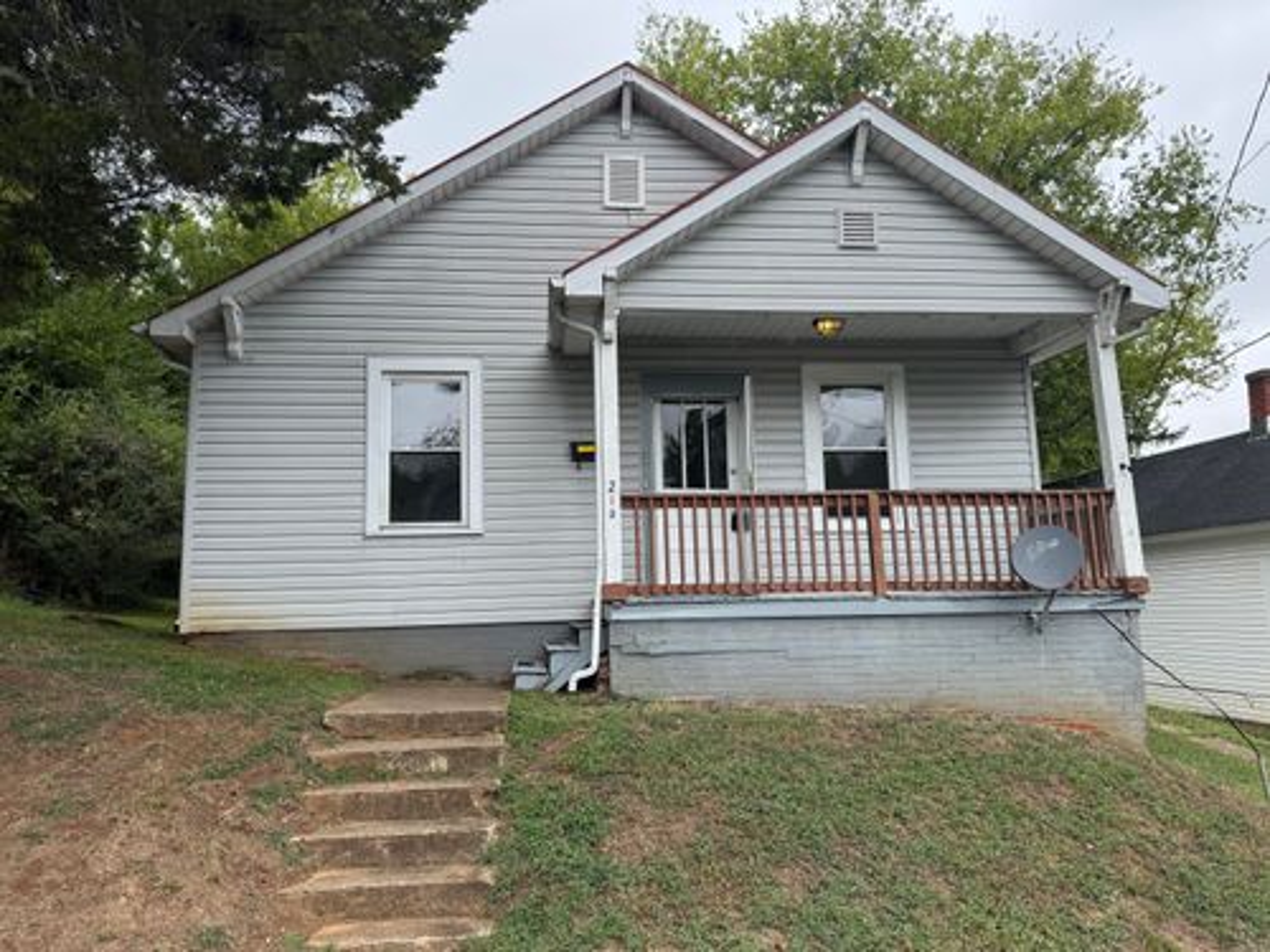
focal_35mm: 24
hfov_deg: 71.6
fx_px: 881
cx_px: 635
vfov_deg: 56.8
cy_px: 476
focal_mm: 6.76
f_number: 1.78
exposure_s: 1/1042
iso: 80
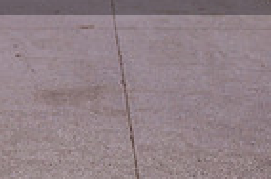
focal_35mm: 127
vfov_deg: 10.4
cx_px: -183
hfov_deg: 14.6
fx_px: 954
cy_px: -83
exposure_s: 1/250
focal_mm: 20.6
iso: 1600
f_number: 2.8
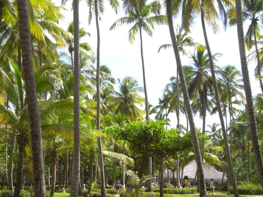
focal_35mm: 62
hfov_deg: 31.0
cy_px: 150
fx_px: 471
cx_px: 97
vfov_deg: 23.4
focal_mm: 6.2
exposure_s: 1/640
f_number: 2.7
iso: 64
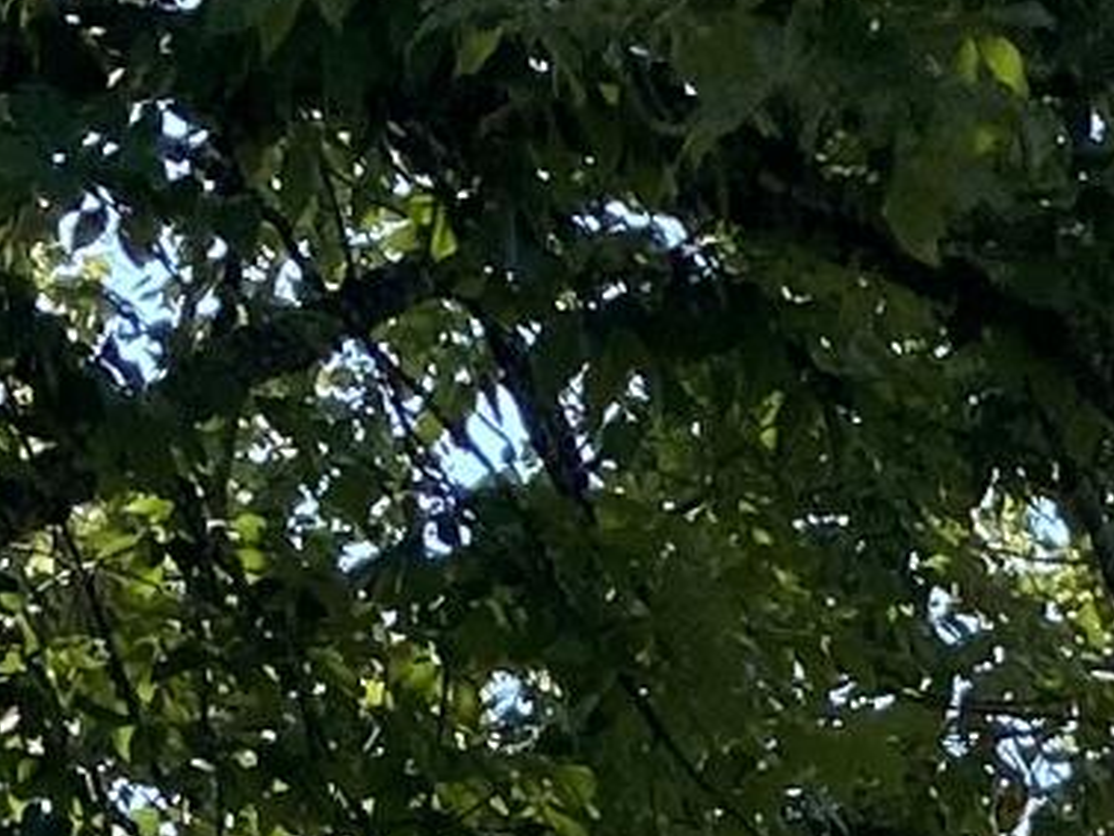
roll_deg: -2.0
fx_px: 6664
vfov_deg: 6.1
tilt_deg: +11.6
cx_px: 2388
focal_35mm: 207
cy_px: 3161
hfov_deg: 8.9
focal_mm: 4.25
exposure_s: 1/2222
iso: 32
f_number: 1.8
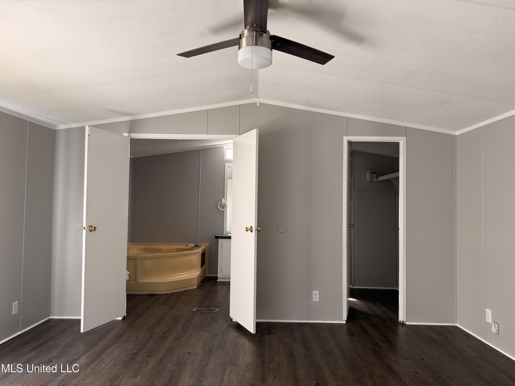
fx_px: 357
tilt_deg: +2.8
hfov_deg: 71.6
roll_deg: -1.0
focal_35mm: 24
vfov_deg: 56.8
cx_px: 258
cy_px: 193
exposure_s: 1/121
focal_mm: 6.76
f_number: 1.78
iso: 160
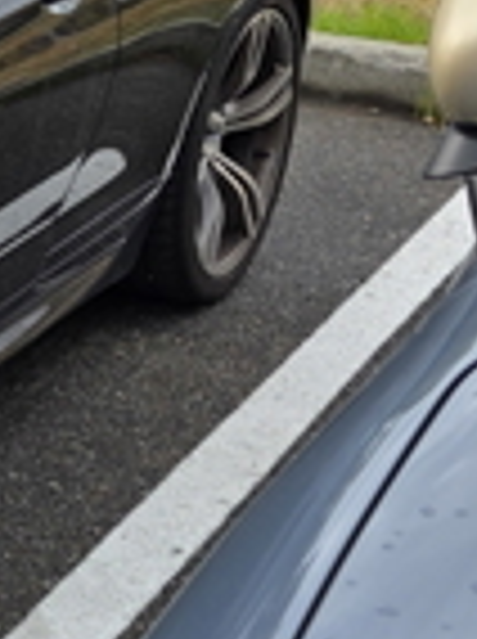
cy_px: 189
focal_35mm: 104
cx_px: -850
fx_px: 1917
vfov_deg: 18.8
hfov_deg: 10.8
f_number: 1.7
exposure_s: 1/1978
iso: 80
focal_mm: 6.3
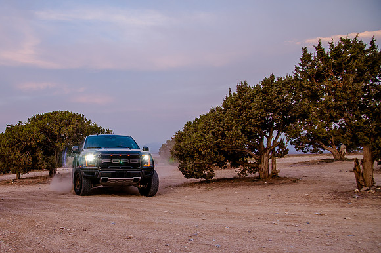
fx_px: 342
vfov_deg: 40.4
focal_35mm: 32
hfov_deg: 57.1
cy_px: 161
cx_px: 130
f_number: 5
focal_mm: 24
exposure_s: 1/160
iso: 500
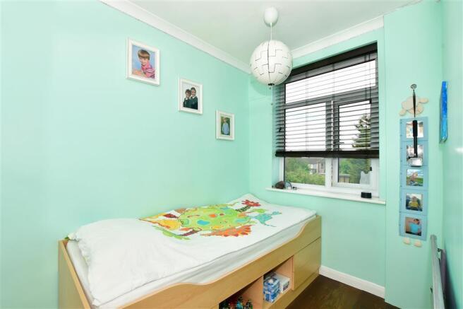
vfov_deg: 77.3
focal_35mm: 15
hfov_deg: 100.4
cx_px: 232
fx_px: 193
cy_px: 154
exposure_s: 1/250
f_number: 9
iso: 400
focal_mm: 10
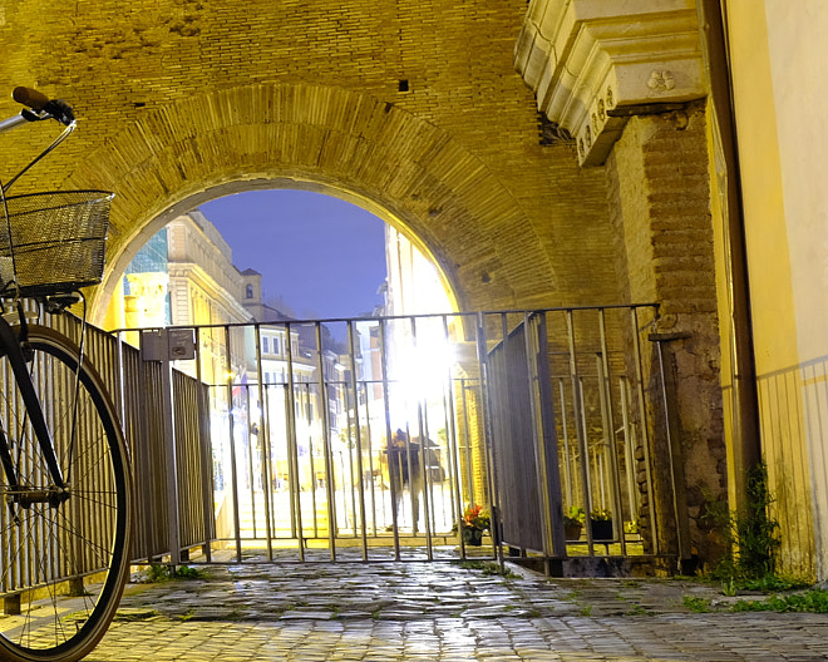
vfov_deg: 23.0
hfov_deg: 26.1
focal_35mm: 66
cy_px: 193
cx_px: -129
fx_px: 1617
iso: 400
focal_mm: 19.6
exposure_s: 15
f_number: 4.5
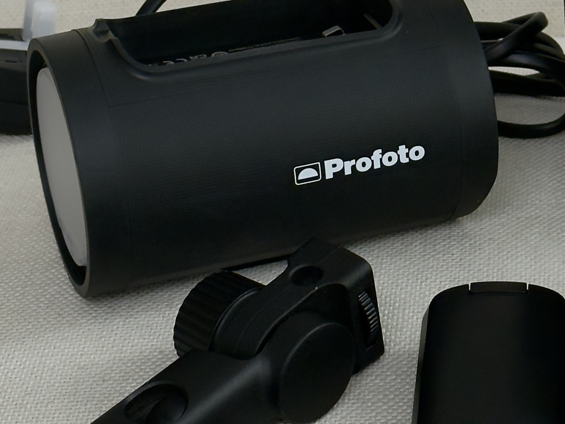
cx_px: 524
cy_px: 107
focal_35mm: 105
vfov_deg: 14.0
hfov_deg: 18.4
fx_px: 1714
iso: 64
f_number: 1.78
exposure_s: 1/245
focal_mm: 6.76
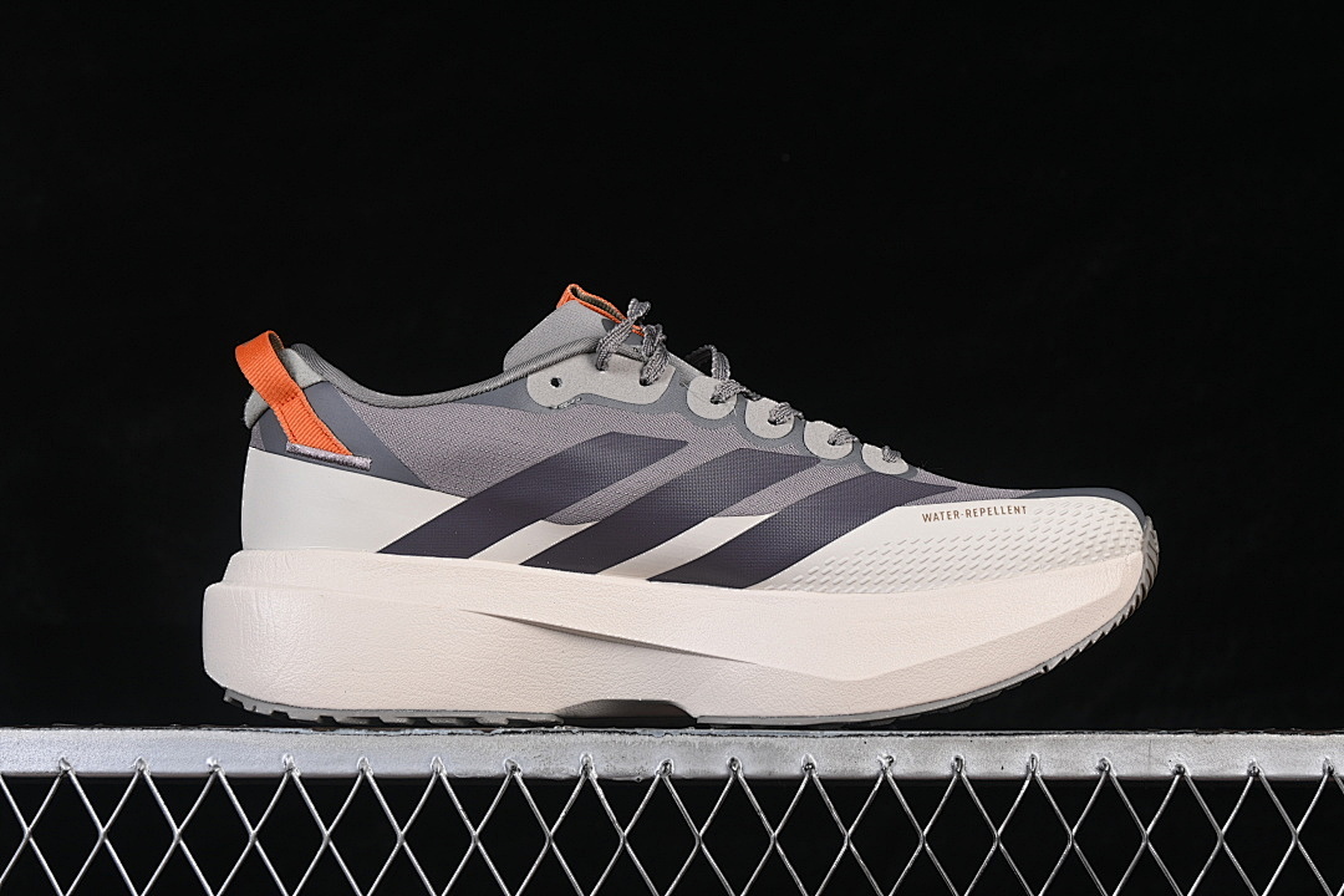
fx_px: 2800
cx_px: 672
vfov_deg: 18.2
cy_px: 448
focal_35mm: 75
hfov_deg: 27.0
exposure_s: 1/80
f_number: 8
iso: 160
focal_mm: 50
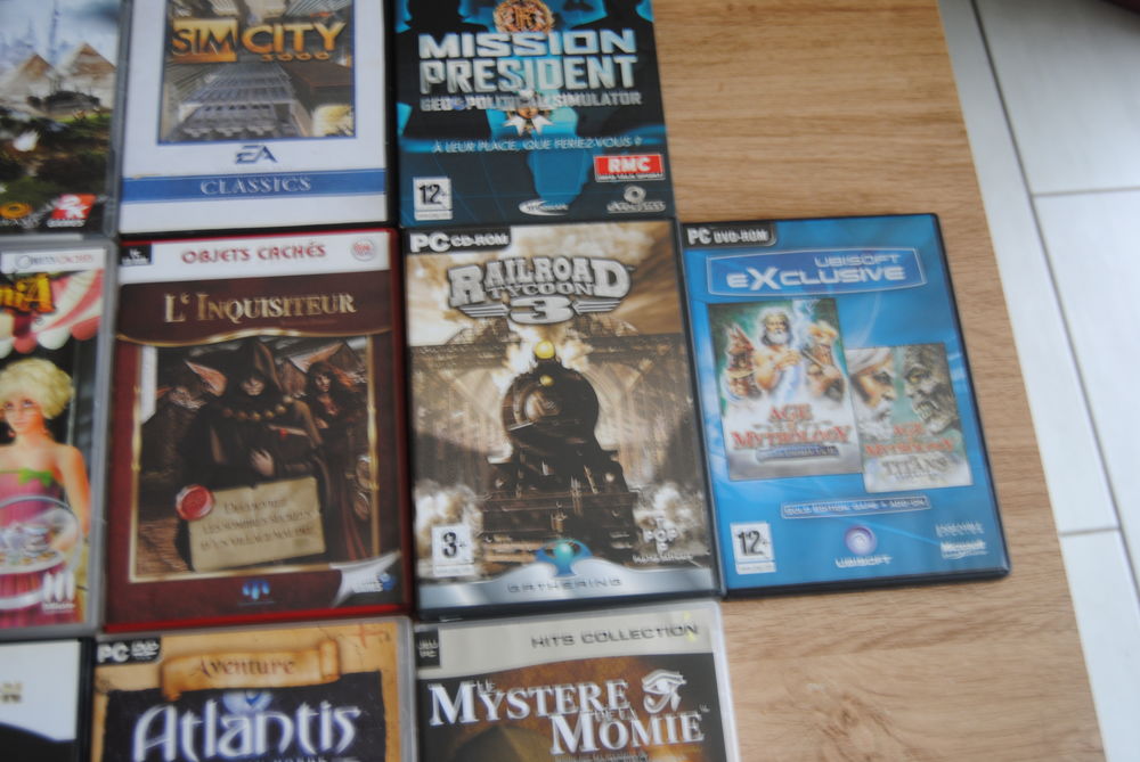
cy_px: 381
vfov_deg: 34.3
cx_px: 570
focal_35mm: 39
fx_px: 1236
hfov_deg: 49.5
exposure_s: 1/40
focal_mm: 26
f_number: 4
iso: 200
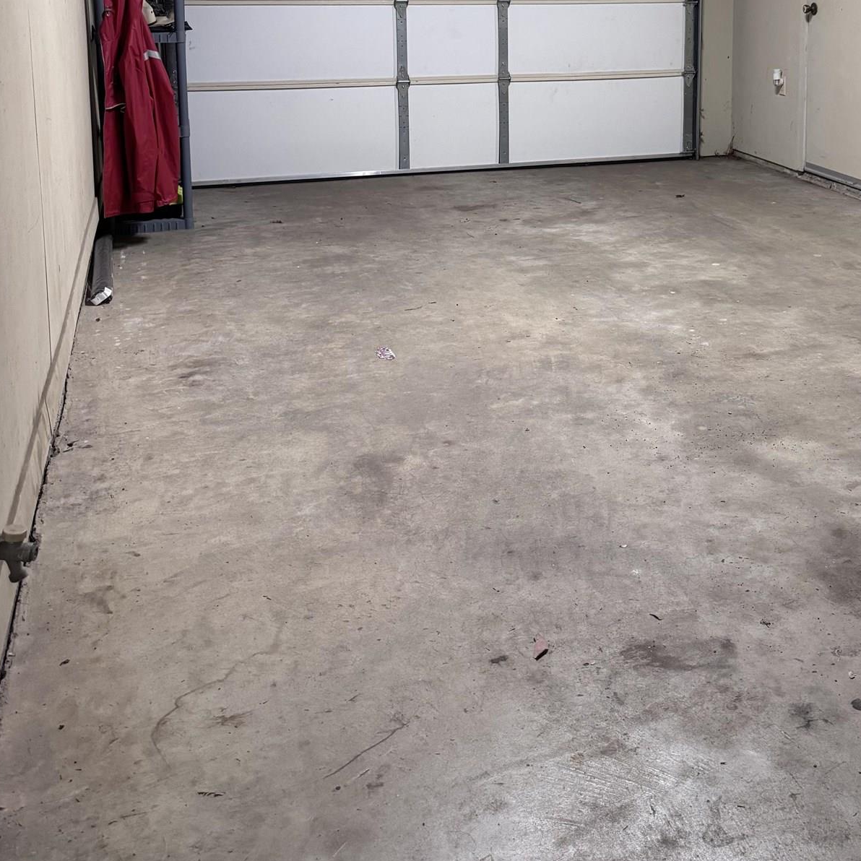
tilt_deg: -8.2
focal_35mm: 41
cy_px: 137
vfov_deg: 38.9
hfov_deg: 40.1
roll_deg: +0.8
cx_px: 617
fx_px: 1154
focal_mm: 6.76
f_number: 1.78
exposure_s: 1/60
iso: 400
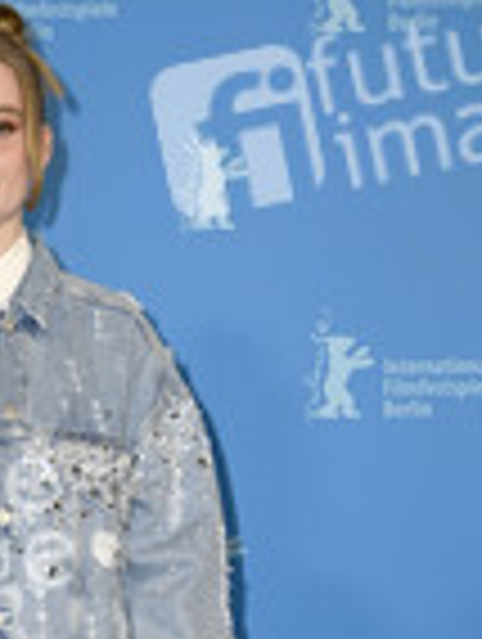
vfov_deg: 15.8
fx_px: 2203
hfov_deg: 12.3
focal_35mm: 119
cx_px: -27
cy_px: 788
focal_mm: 44
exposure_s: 1/200
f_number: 5.6
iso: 800
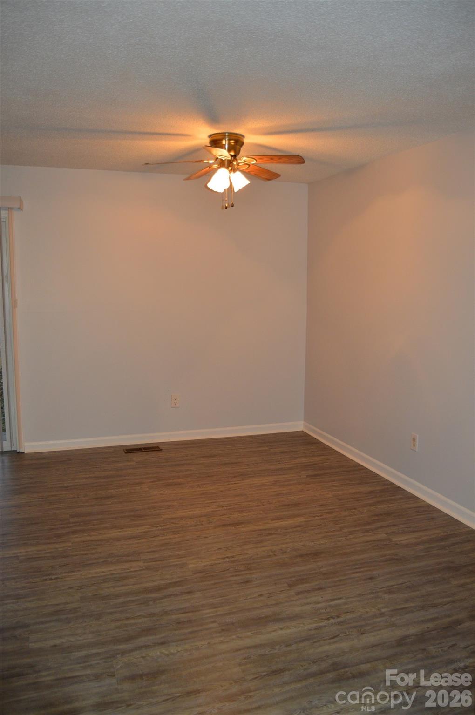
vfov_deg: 67.4
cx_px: 238
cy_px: 358
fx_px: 536
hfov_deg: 47.8
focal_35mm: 27
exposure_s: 1/60
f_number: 3.5
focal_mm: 18
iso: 500
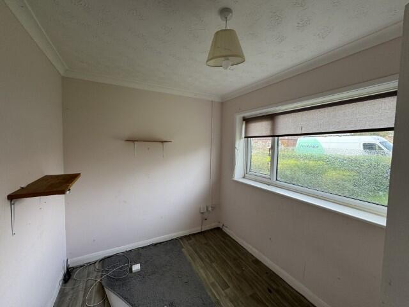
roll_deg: -1.1
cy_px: 154
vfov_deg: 85.7
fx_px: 165
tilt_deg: -2.8
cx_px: 204
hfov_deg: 102.1
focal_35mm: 14
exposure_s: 1/99
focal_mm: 2.22
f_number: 2.2
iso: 64
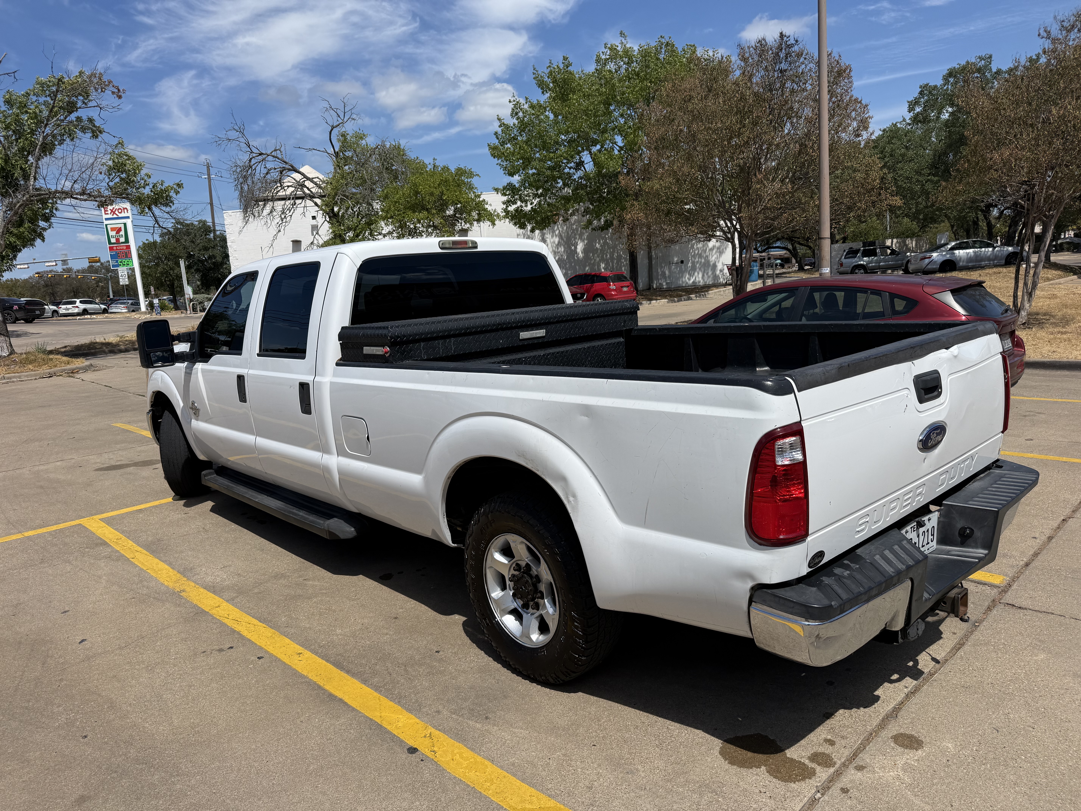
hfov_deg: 71.6
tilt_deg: -8.2
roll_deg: +3.9
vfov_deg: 56.8
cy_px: 406
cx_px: 540
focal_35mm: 24
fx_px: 749
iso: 80
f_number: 1.78
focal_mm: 6.76
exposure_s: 1/7353
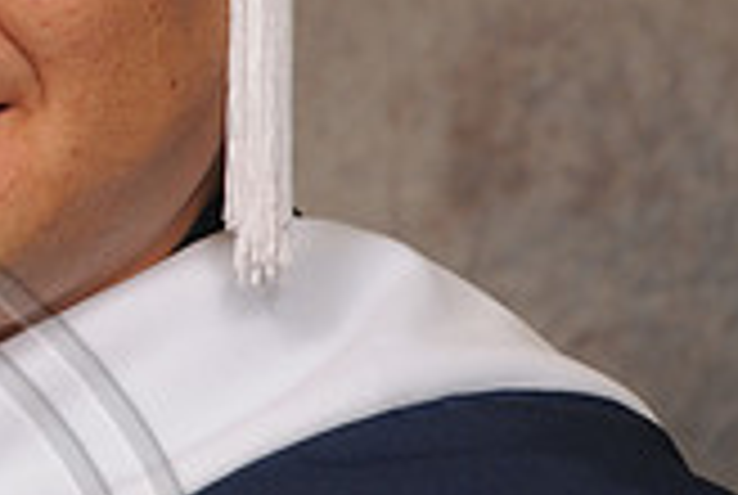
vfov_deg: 2.5
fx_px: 11393
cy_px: -36
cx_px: -115
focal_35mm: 555
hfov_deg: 3.7
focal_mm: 105
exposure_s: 1/60
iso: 200
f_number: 5.6
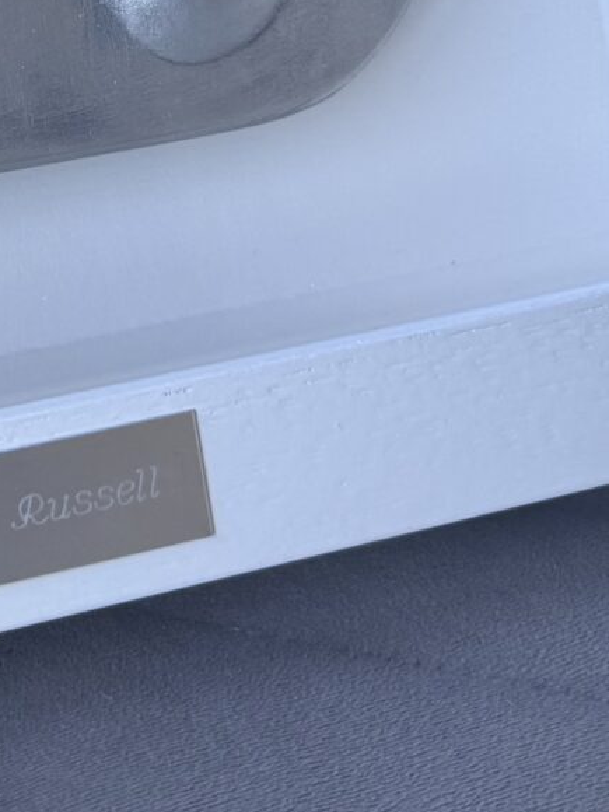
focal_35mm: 106
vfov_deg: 16.9
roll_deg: -1.6
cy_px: -399
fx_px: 2486
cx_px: -231
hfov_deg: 13.4
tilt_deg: -19.5
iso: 125
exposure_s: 1/121
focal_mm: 6.76
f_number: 1.78
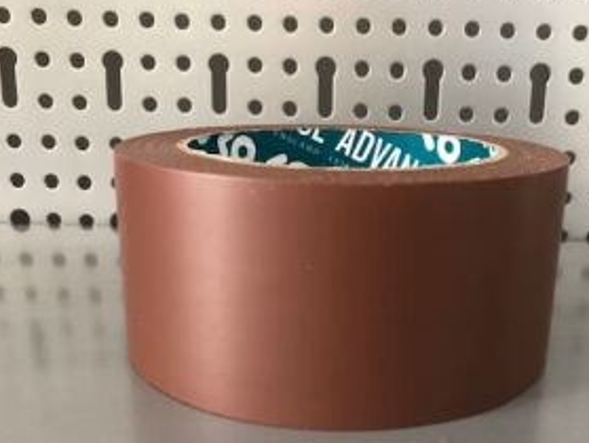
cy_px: 294
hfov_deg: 45.4
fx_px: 699
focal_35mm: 41
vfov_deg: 34.9
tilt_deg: -18.3
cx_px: 358
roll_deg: -3.0
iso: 80
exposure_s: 1/15
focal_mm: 3.99
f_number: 1.8
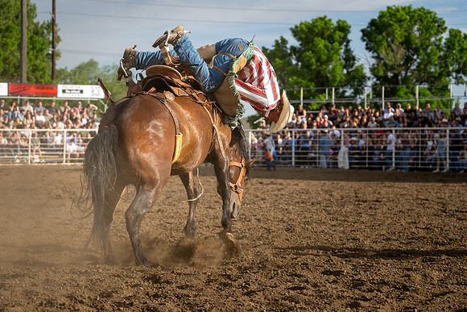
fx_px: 1224
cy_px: 138
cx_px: 233
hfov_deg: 21.6
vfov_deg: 14.5
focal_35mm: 94
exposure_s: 1/10000
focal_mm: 70
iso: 800
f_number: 3.5
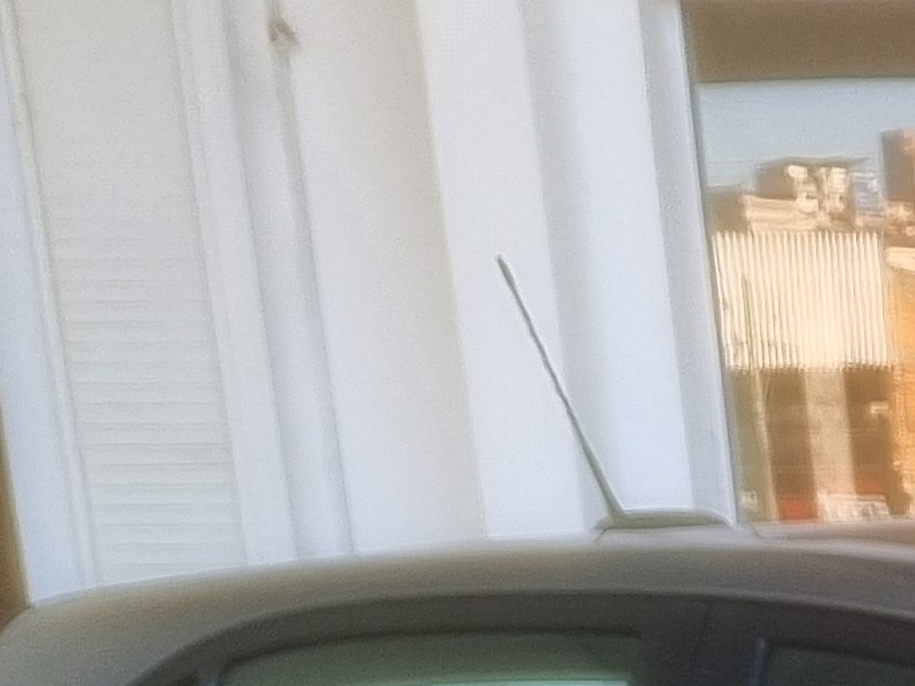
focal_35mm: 152
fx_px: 4018
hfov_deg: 11.2
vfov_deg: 8.9
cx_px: 2077
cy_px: 1617
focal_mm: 5.4
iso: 50
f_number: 1.8
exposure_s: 1/151
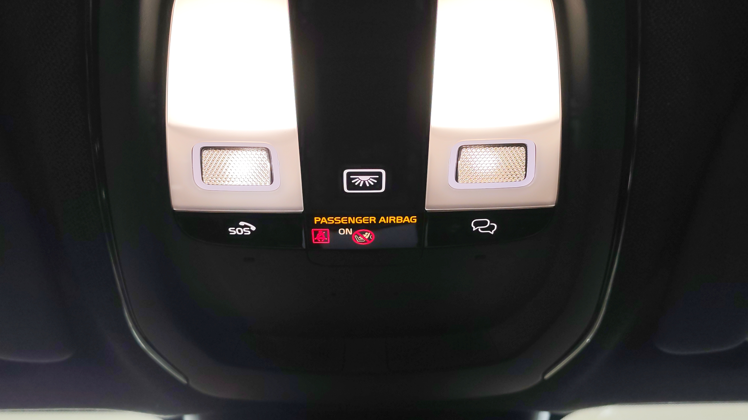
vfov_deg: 31.2
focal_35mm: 38
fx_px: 754
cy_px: 205
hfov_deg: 52.8
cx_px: 365
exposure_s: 1/100
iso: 200
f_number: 1.9
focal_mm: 6.12
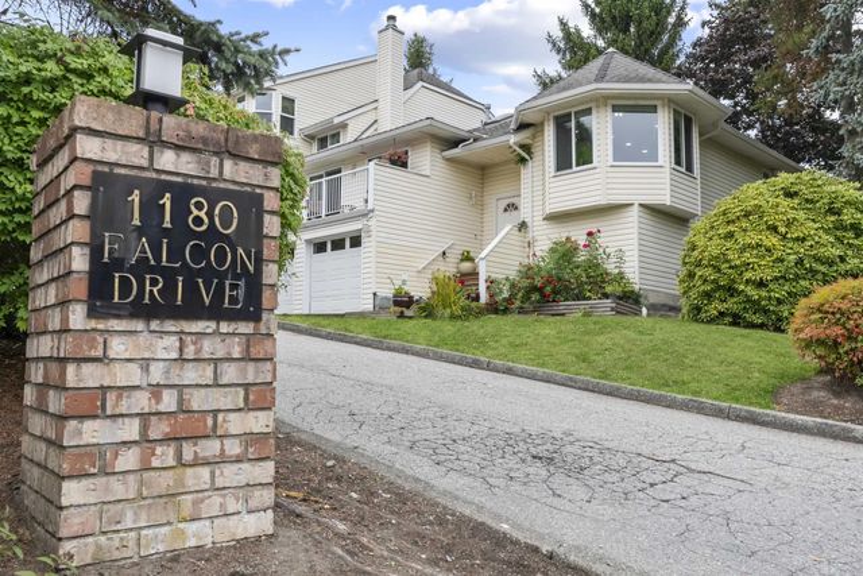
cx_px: 432
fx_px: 707
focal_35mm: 30
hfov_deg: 62.8
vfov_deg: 44.3
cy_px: 288
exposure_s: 1/250
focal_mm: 29.5
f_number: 13
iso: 1000
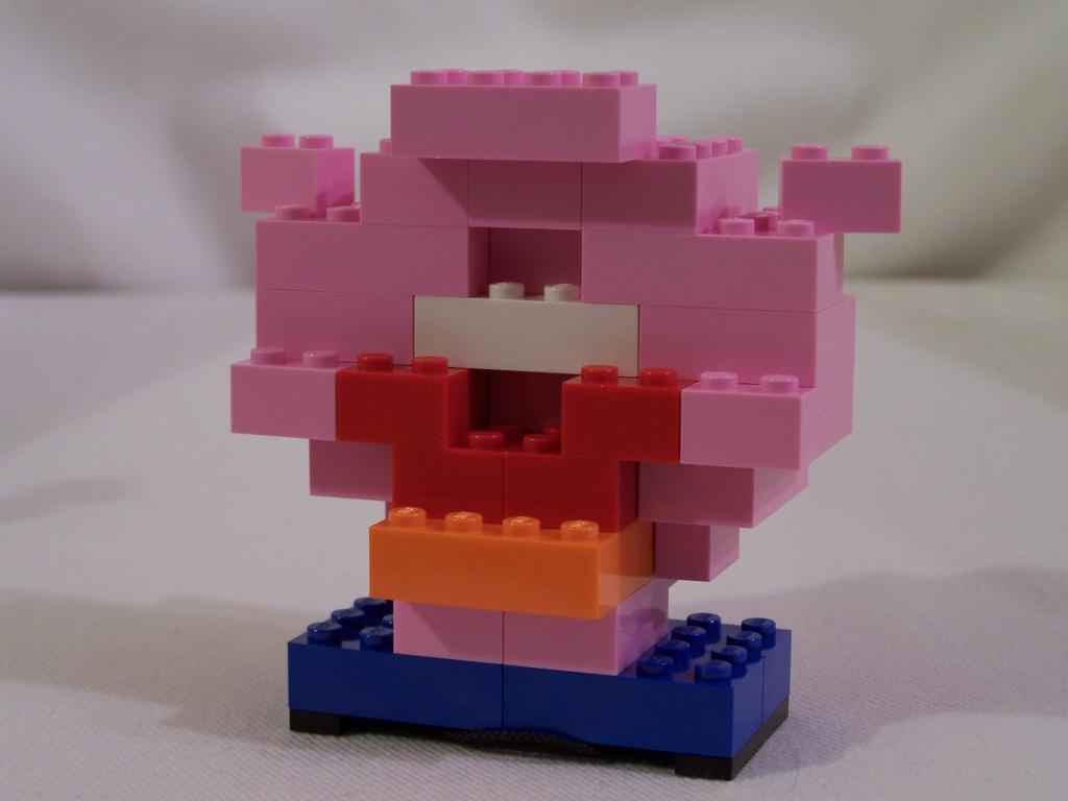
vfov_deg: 19.6
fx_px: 2314
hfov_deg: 26.0
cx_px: 534
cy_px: 400
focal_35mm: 75
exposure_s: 1/3
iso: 80
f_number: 3.2
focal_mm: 12.4
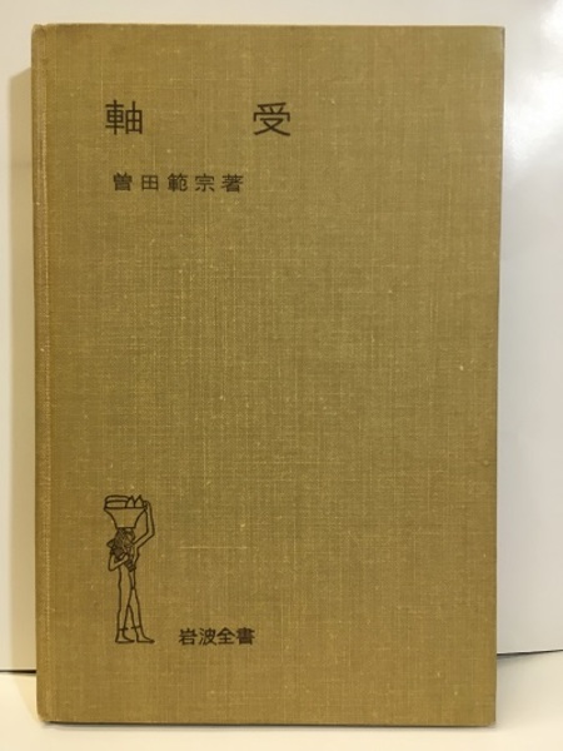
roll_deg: +1.1
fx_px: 629
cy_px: 376
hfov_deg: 48.2
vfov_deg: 61.7
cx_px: 282
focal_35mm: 29
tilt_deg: -15.2
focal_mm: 4.15
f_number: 2.2
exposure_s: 1/33
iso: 64
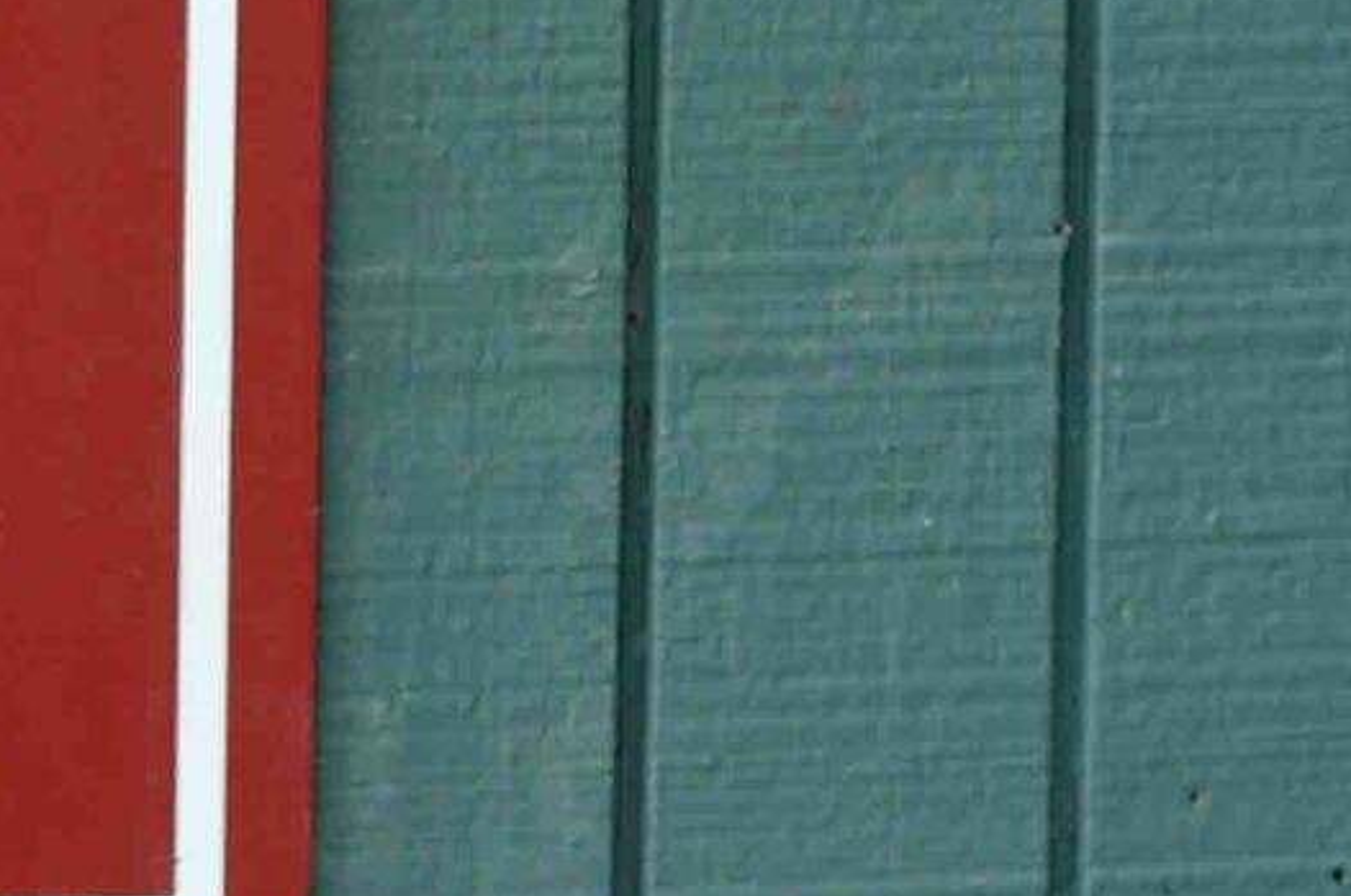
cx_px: -1495
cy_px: -598
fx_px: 18698
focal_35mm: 499
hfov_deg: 4.1
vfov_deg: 2.7
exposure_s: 1/500
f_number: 4.5
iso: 400
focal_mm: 70
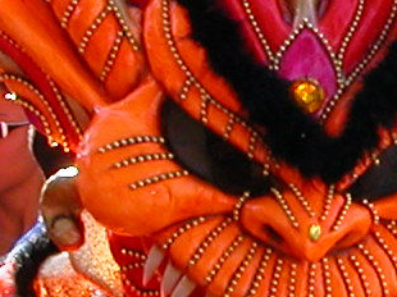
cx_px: 592
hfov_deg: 10.0
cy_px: 113
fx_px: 2189
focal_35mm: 191
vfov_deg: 7.8
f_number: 2.7
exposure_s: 1/359
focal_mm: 5.6
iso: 100
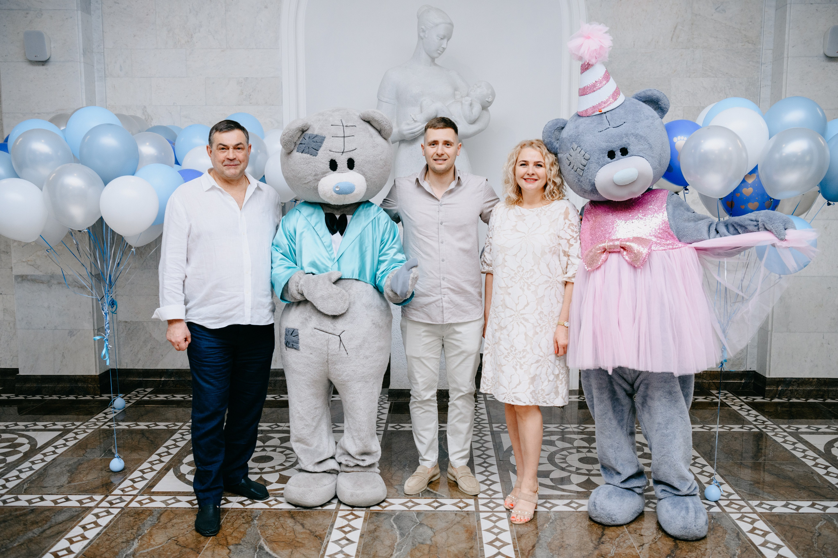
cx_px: 420
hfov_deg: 56.9
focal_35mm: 33
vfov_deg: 39.6
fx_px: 774
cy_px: 280
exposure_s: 1/160
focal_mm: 32
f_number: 4
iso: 320
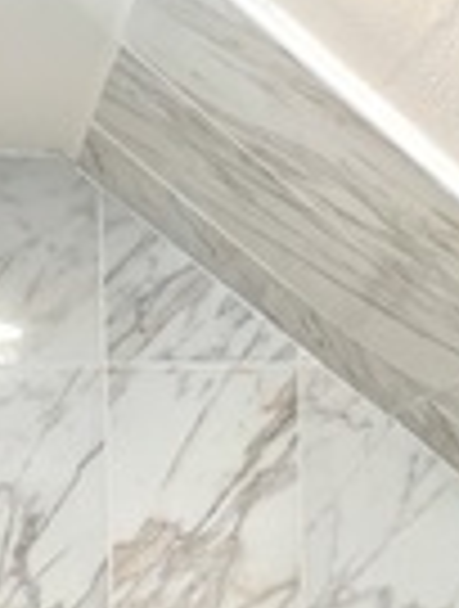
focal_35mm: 96
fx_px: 1689
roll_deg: +0.2
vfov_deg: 18.6
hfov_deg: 15.4
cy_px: 842
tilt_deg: -6.3
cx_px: 146
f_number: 1.6
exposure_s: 1/120
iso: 100
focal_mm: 5.96
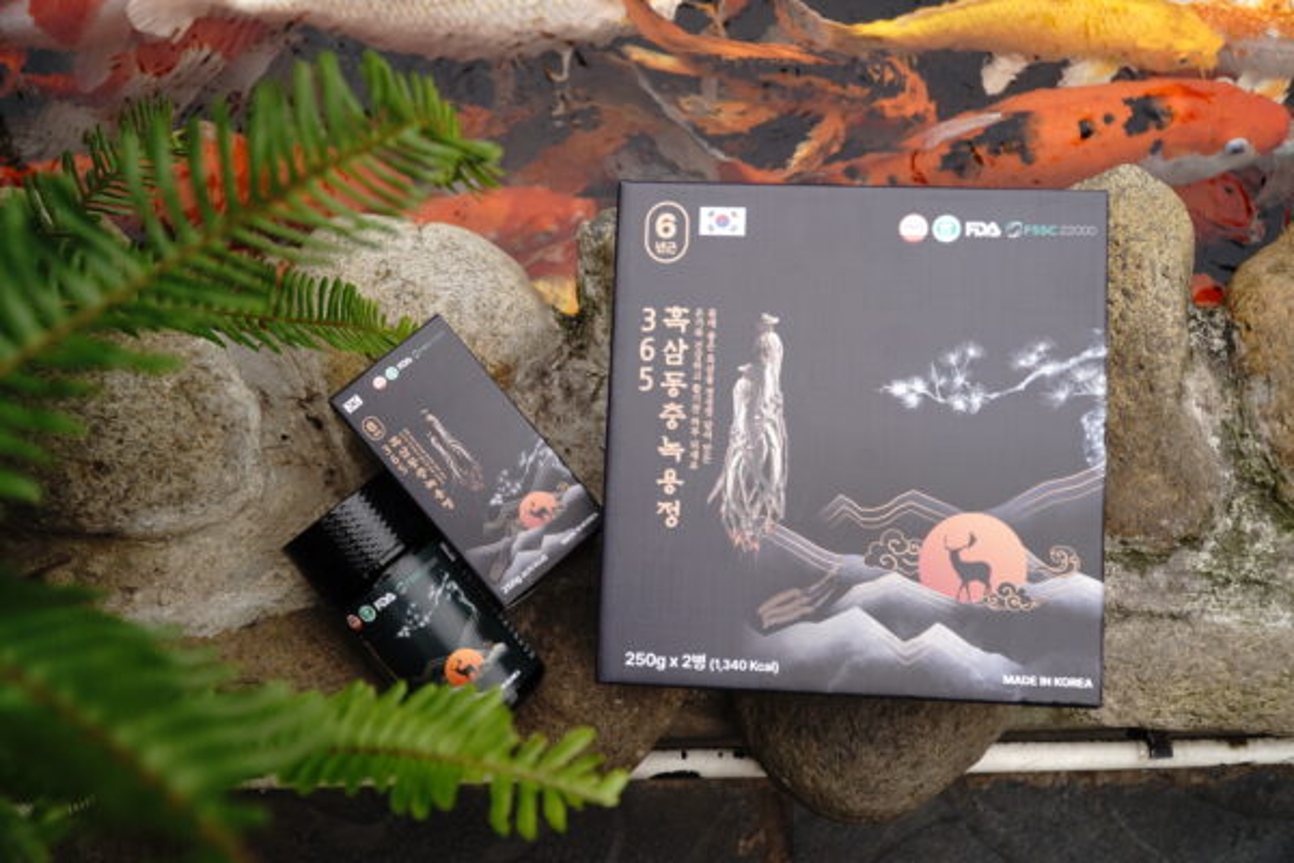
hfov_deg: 53.1
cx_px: 647
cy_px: 432
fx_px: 1294
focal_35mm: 36
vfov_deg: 36.9
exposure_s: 1/200
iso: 100
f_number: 4
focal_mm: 24
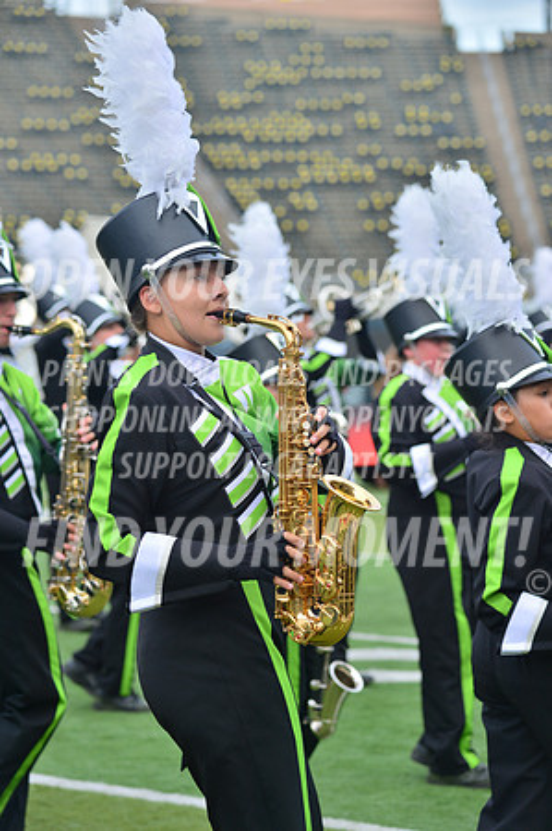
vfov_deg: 15.8
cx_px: 276
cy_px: 416
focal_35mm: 130
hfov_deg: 10.5
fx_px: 2997
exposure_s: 1/500
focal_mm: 130
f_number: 5.6
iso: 200
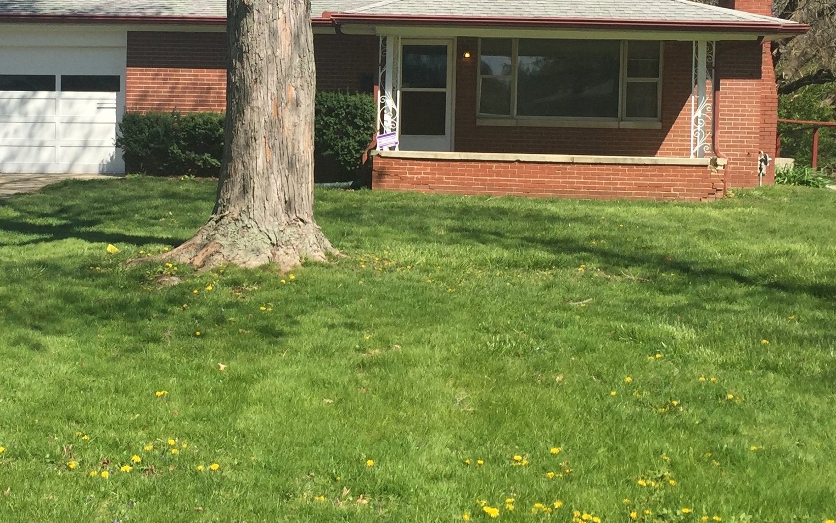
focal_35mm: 62
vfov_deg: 20.9
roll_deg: -3.0
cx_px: 262
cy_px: 184
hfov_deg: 32.6
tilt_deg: -2.2
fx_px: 1413
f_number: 2.2
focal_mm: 4.15
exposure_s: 1/1582
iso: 32
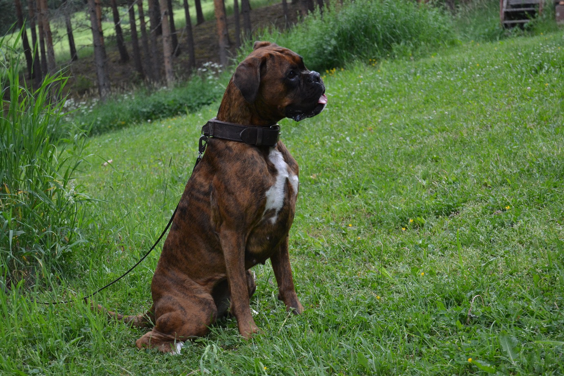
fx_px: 1292
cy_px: 188
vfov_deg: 16.6
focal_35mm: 82
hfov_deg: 24.6
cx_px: 282
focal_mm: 55
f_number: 5.6
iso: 1400
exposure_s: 1/500
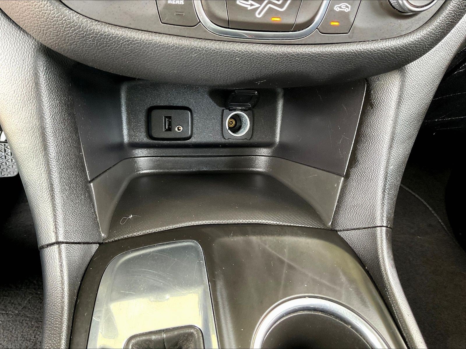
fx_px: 390
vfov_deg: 48.2
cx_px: 233
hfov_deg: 61.7
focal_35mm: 29
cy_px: 174
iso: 200
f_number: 1.8
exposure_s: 1/60
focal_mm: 3
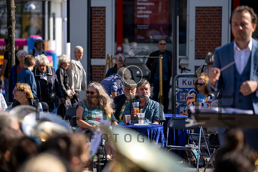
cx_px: 129
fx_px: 1047
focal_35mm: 146
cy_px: 86
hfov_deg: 14.1
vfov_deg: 9.4
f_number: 2.8
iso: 100
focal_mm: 146
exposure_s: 1/1600
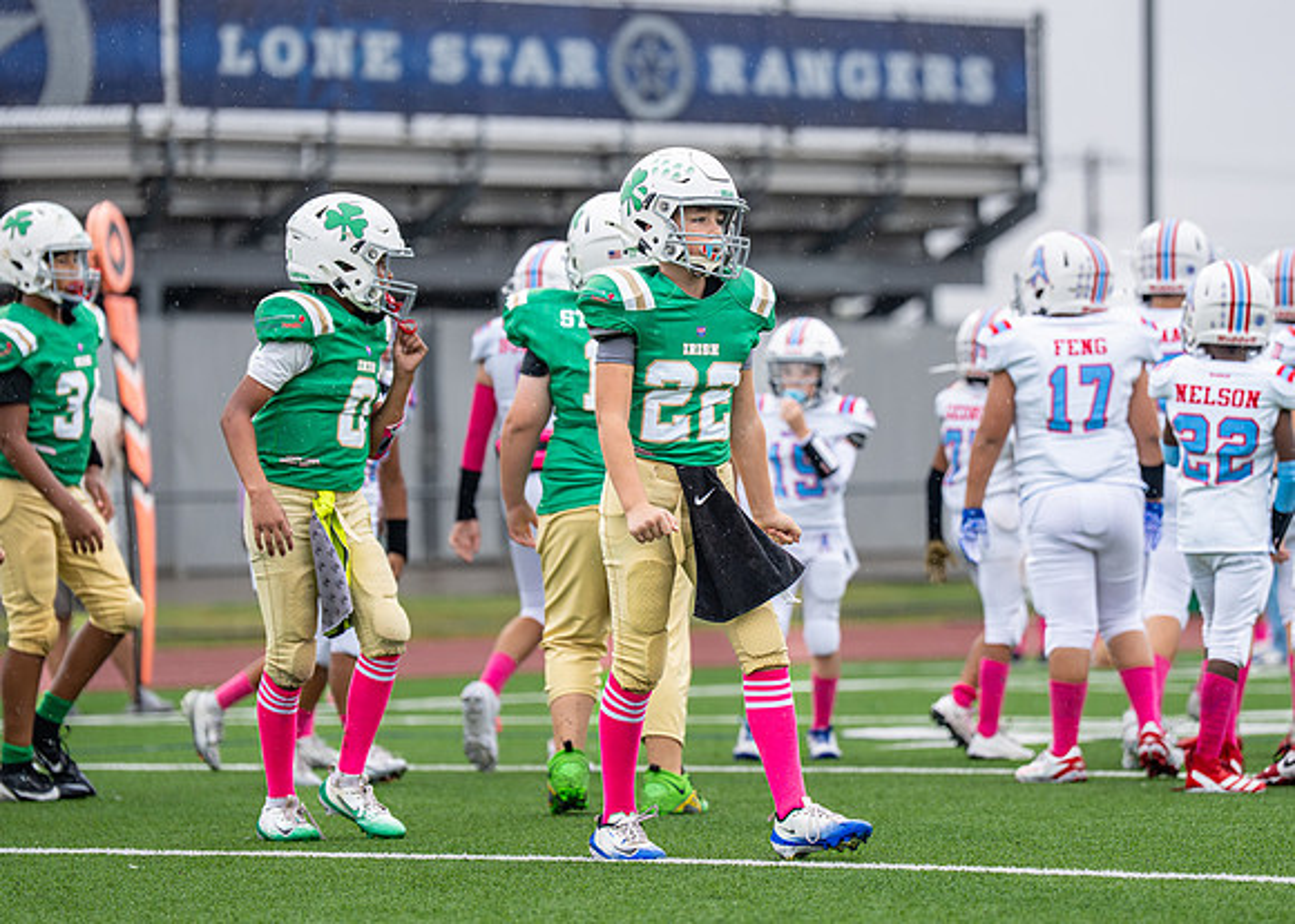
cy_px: 412
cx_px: 717
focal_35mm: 189
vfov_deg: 7.6
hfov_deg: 10.7
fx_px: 6942
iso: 400
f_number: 2.8
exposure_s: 1/1000
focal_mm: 147
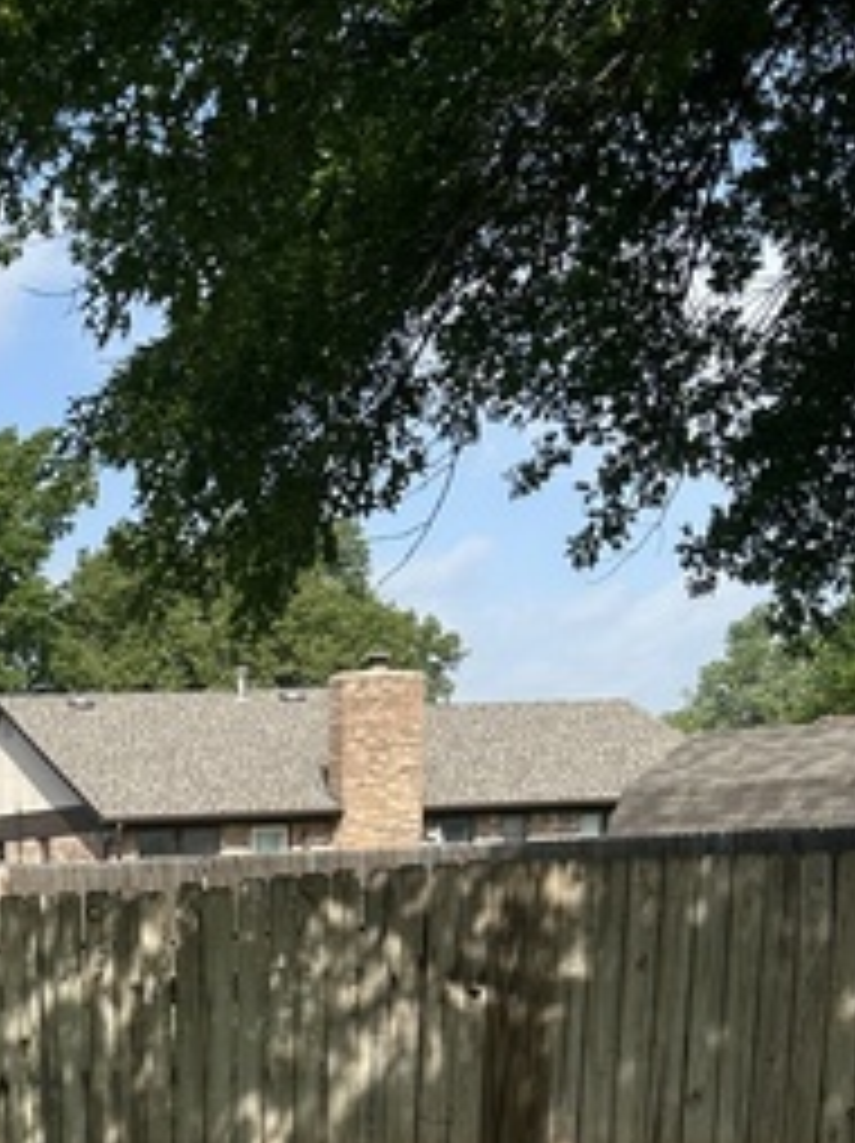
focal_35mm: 63
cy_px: 1226
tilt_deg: -10.2
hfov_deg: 21.6
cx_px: -162
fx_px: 2078
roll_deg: +1.2
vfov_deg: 28.2
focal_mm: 6.86
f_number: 1.78
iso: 80
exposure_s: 1/4016
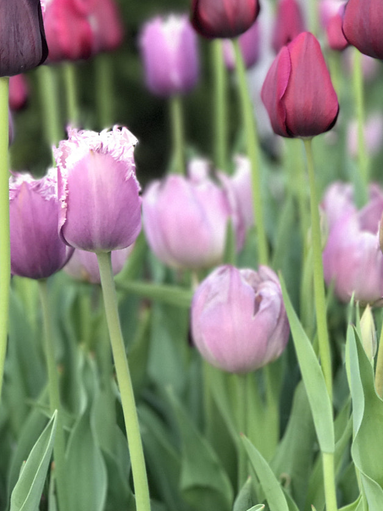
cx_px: 298
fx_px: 1608
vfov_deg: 18.0
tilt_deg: -1.2
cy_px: 140
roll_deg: +2.3
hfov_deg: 13.5
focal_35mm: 109
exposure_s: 1/60
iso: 40
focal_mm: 6.6
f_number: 2.8
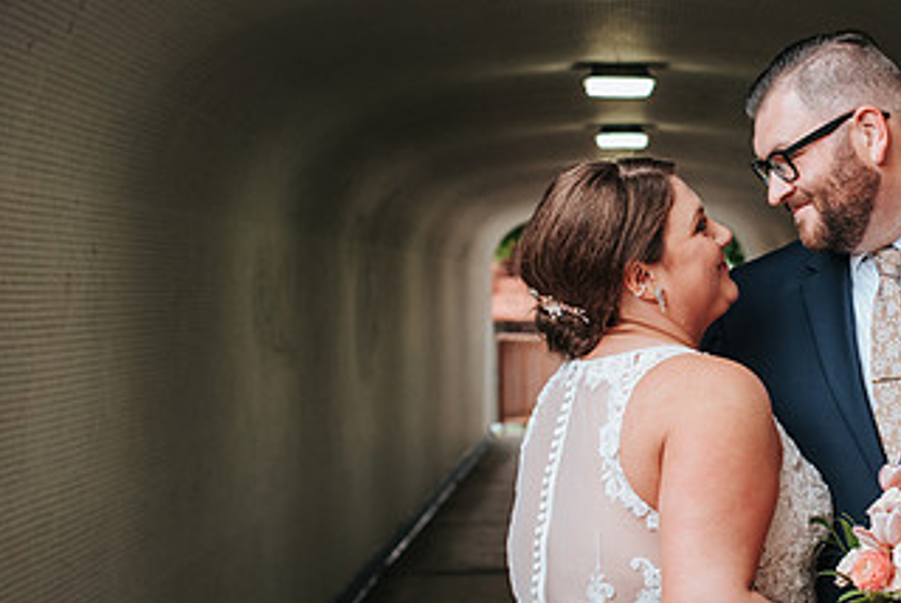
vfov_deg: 14.1
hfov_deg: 20.6
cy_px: 276
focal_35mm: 97
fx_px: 2430
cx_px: 793
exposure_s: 1/320
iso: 500
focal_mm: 50
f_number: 4
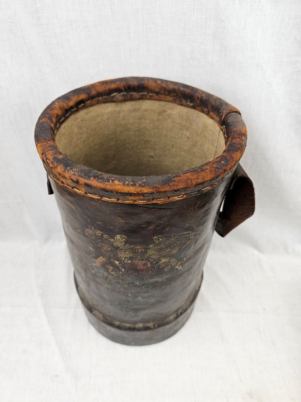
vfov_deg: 73.9
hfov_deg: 58.9
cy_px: 201
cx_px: 150
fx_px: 267
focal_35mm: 23
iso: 50
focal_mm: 6.3
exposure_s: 1/100
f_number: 1.7
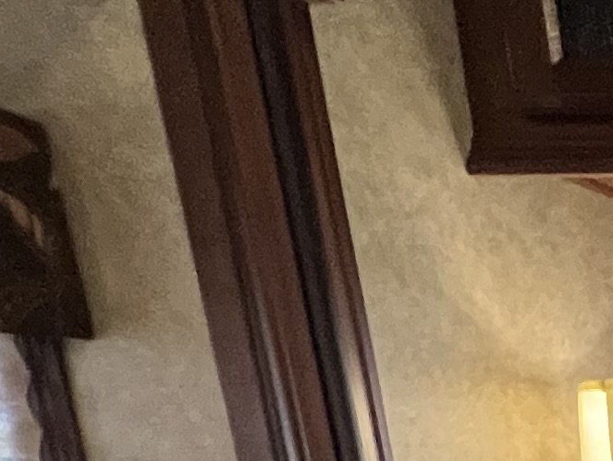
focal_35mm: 79
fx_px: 1400
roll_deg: +0.6
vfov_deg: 15.1
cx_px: 1501
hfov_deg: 14.6
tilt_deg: -15.5
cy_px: 926
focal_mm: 1.57
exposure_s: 1/60
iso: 500
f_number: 1.8
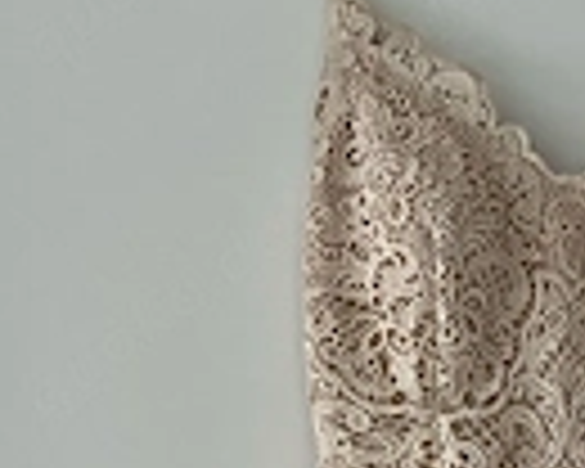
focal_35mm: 78
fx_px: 1350
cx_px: 598
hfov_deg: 23.3
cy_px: 716
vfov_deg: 17.5
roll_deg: -0.4
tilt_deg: -7.4
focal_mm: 5.7
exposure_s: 1/60
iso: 250
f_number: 1.5
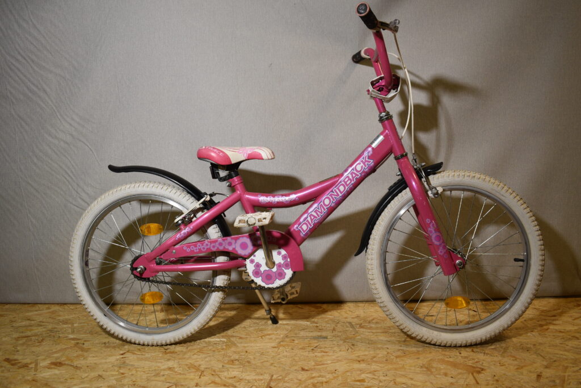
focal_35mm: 32
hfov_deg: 59.5
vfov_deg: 41.7
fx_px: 508
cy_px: 194
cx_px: 290
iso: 400
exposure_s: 1/80
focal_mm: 21
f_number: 4.5
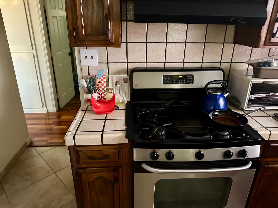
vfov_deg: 56.8
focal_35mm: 24
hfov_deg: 71.6
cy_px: 104
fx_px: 193
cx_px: 139
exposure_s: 1/30
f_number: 1.78
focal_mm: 6.86
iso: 1600
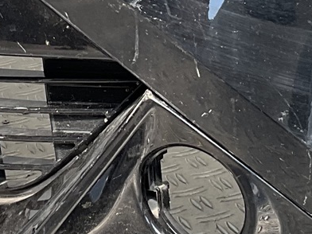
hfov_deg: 13.2
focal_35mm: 149
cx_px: 184
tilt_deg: -16.2
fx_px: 1343
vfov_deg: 9.9
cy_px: -13
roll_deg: +5.0
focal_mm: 3
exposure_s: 1/190
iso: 16
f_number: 1.8
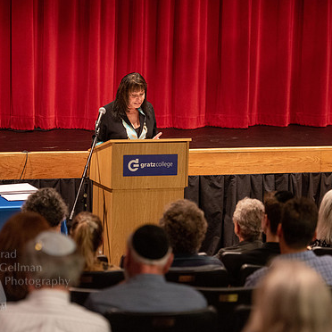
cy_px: 164
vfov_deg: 11.0
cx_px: 142
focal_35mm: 159
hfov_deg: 11.0
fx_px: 1725
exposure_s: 1/80
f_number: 2.8
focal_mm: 120
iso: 2500
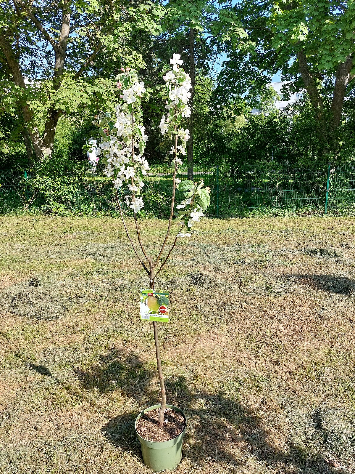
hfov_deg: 54.9
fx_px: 342
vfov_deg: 69.4
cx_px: 178
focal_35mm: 25
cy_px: 237
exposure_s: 1/488
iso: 25
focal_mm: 5.23
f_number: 1.8
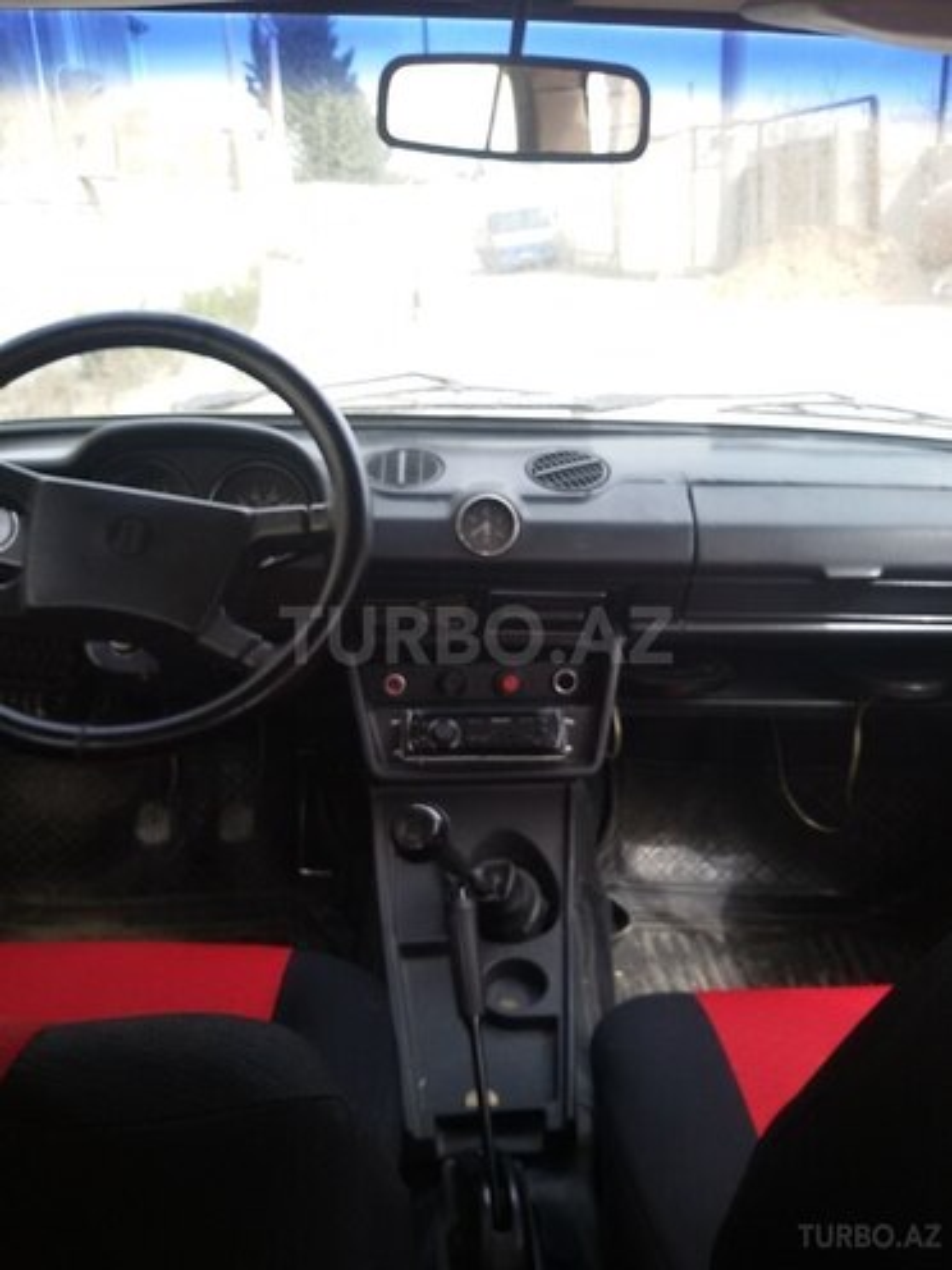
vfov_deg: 58.4
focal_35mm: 31
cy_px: 635
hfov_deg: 45.4
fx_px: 1137
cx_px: 476
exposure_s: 1/100
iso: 40
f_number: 2.4
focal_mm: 2.93
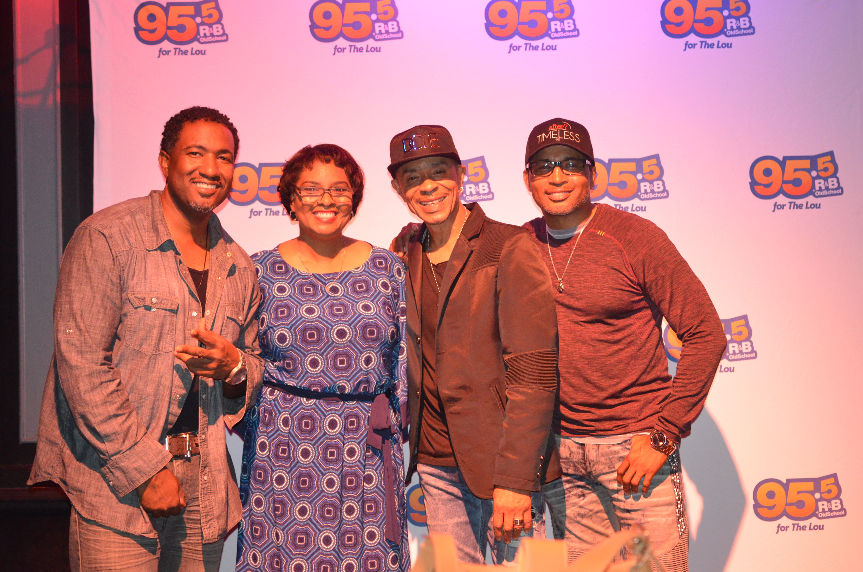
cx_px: 432
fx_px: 1256
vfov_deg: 25.6
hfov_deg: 37.9
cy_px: 286
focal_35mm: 52
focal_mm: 35
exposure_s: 1/60
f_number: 2.8
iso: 3200
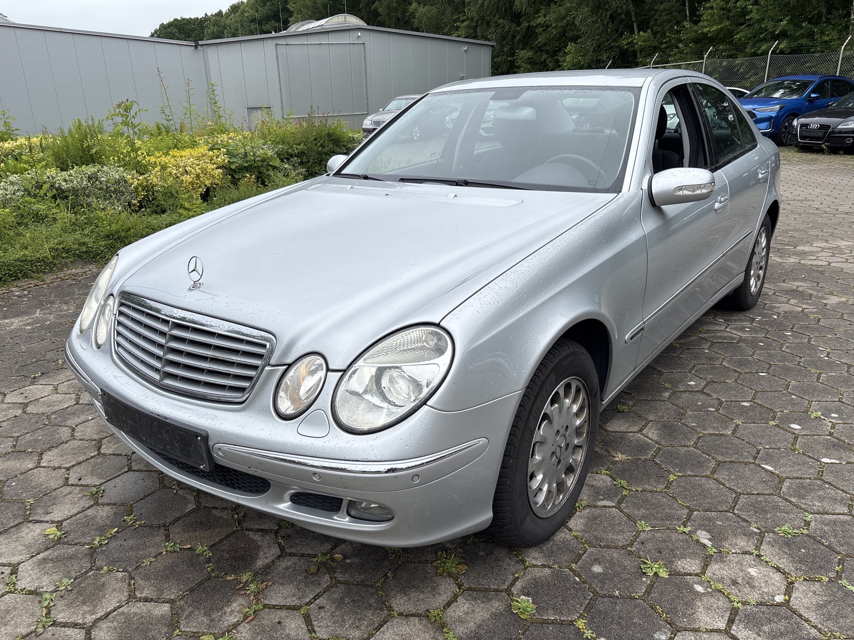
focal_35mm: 26
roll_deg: +1.8
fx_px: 641
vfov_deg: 53.1
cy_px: 320
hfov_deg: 67.3
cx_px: 427
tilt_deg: -20.7
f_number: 1.6
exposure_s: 1/1642
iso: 50
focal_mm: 5.96
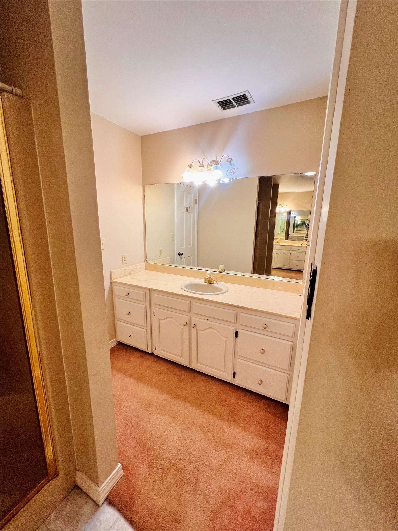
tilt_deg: -11.3
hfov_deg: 89.9
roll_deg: -1.1
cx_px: 199
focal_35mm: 13
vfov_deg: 106.2
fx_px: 199
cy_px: 266
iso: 100
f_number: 1.8
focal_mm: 1.57
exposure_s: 1/120
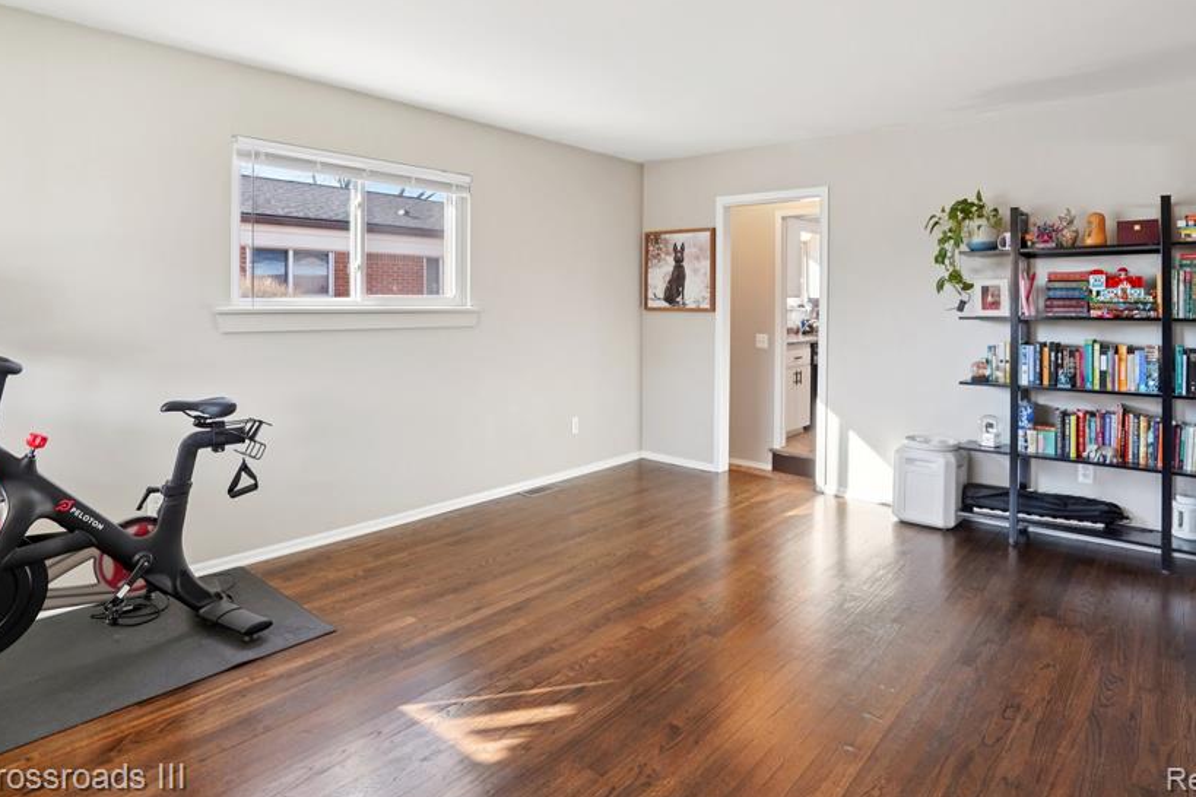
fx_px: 664
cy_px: 305
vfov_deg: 61.2
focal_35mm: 20
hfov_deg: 83.9
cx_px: 567
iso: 400
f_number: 8
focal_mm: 16
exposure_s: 1/20
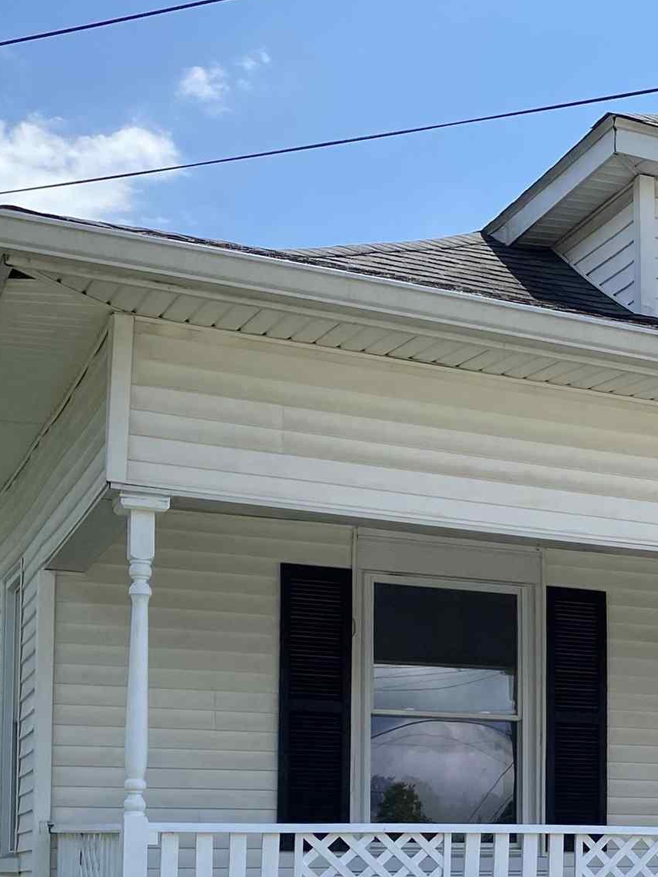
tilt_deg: +3.7
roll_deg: -0.1
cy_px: 792
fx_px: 1774
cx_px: 813
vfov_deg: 26.8
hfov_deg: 19.6
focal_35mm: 70
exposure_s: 1/3125
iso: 32
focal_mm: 4.25
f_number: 1.8
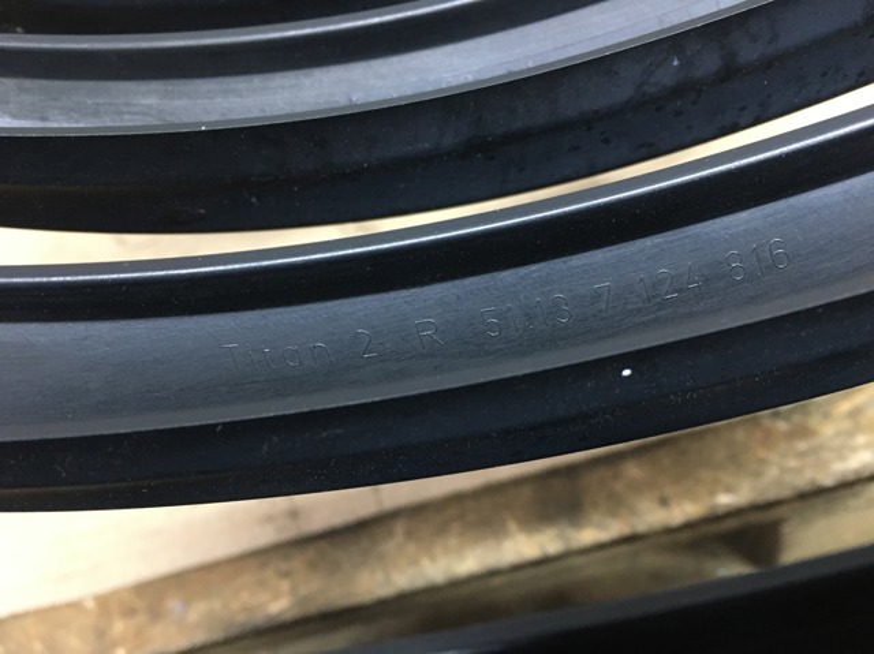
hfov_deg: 61.7
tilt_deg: -55.8
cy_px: 327
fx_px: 732
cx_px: 437
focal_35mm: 29
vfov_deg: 48.2
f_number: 2.2
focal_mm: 4.15
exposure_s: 1/33
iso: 250
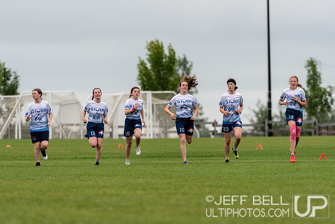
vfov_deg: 2.7
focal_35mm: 510
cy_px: 112
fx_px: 4747
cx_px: 168
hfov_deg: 4.0
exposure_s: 1/2500
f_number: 4
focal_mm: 340
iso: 1000
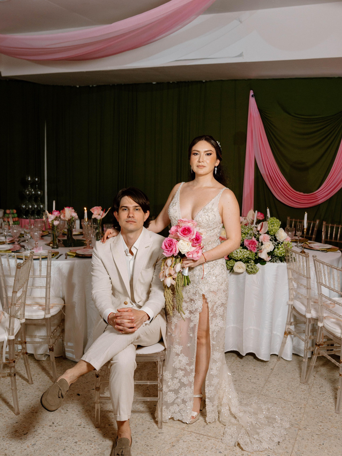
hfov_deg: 37.7
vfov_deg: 49.0
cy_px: 228
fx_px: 501
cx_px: 171
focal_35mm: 38
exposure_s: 1/160
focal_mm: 35
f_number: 4
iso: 400
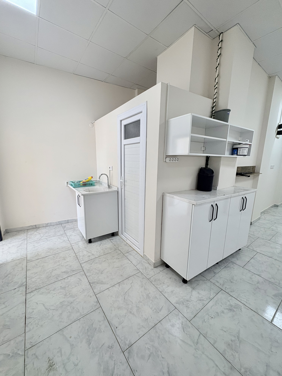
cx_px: 141
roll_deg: -0.5
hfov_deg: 85.7
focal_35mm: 14
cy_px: 188
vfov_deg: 102.1
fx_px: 152
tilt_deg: -9.2
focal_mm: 2.22
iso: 100
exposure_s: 1/100
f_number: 2.2
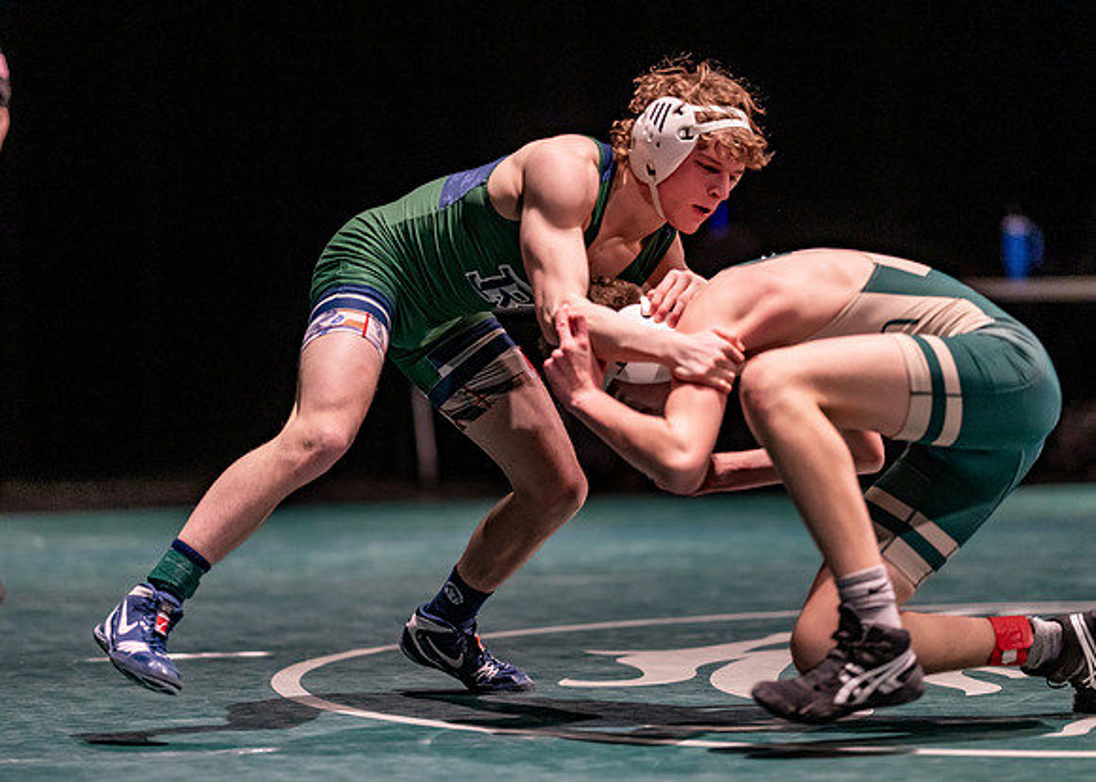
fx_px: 4402
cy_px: 391
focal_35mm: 141
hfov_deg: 14.2
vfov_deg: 10.2
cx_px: 548
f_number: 1.8
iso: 2000
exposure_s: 1/800
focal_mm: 135
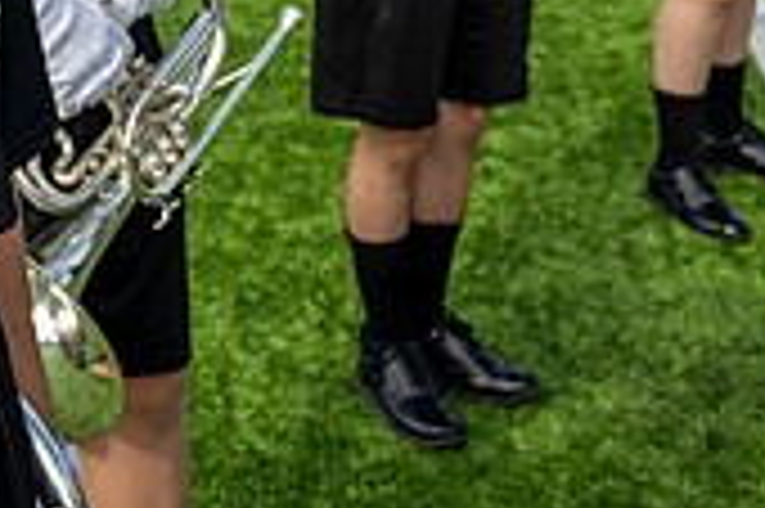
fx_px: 1741
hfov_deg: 24.5
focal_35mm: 82
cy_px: -335
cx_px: 189
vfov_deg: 15.0
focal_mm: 24
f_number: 4.5
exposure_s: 1/250
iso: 64
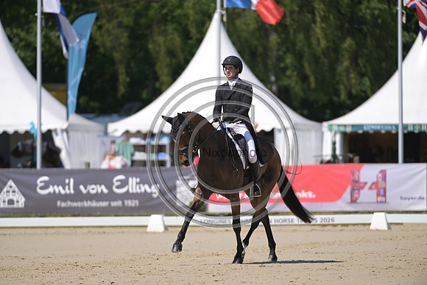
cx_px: 214
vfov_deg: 3.4
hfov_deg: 5.2
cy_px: 142
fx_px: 4745
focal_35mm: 400
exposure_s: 1/1250
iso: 200
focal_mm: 400
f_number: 5
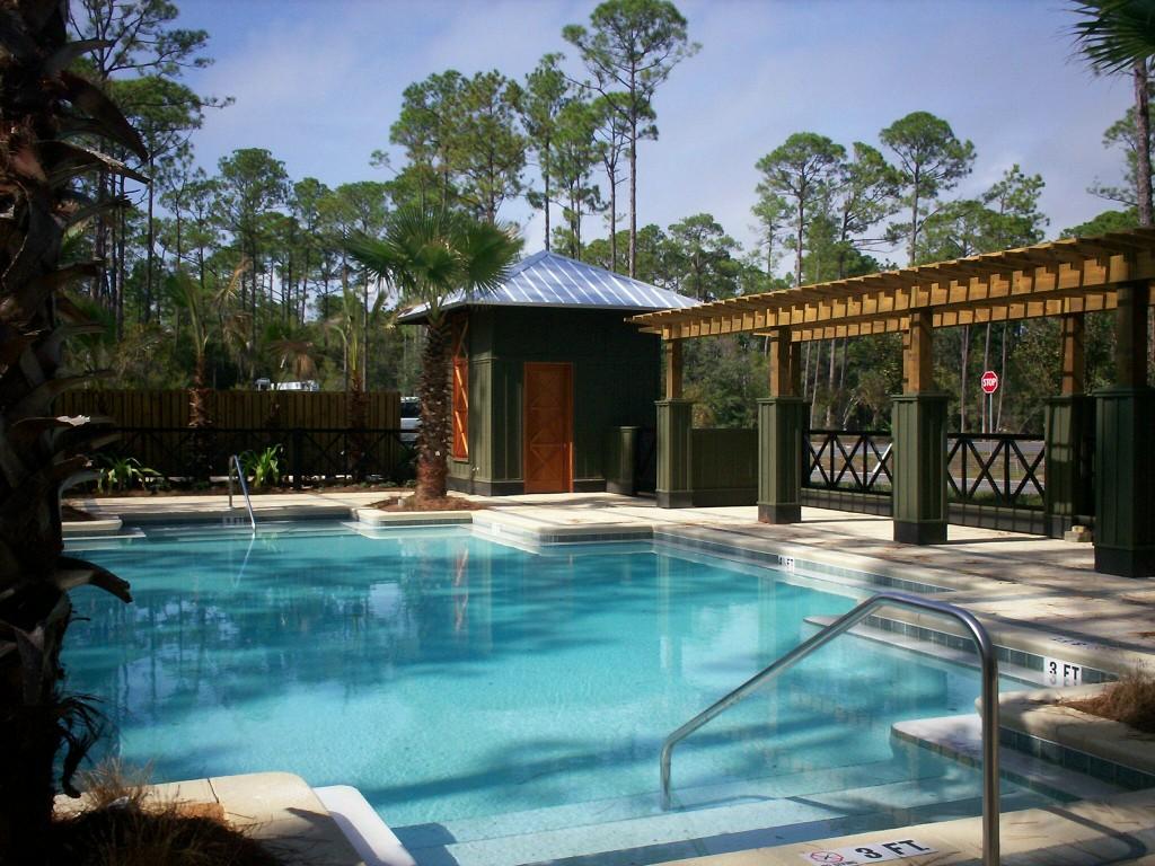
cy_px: 433
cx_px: 578
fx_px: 1201
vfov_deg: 39.7
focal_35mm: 36
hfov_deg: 51.4
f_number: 4.5
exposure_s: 1/616
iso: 100
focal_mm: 6
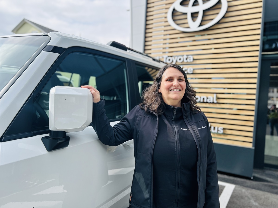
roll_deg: -3.4
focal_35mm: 26
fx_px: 209
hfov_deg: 67.3
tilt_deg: -0.9
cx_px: 139
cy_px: 104
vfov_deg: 53.1
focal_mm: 5.7
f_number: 1.5
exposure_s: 1/1135
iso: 50
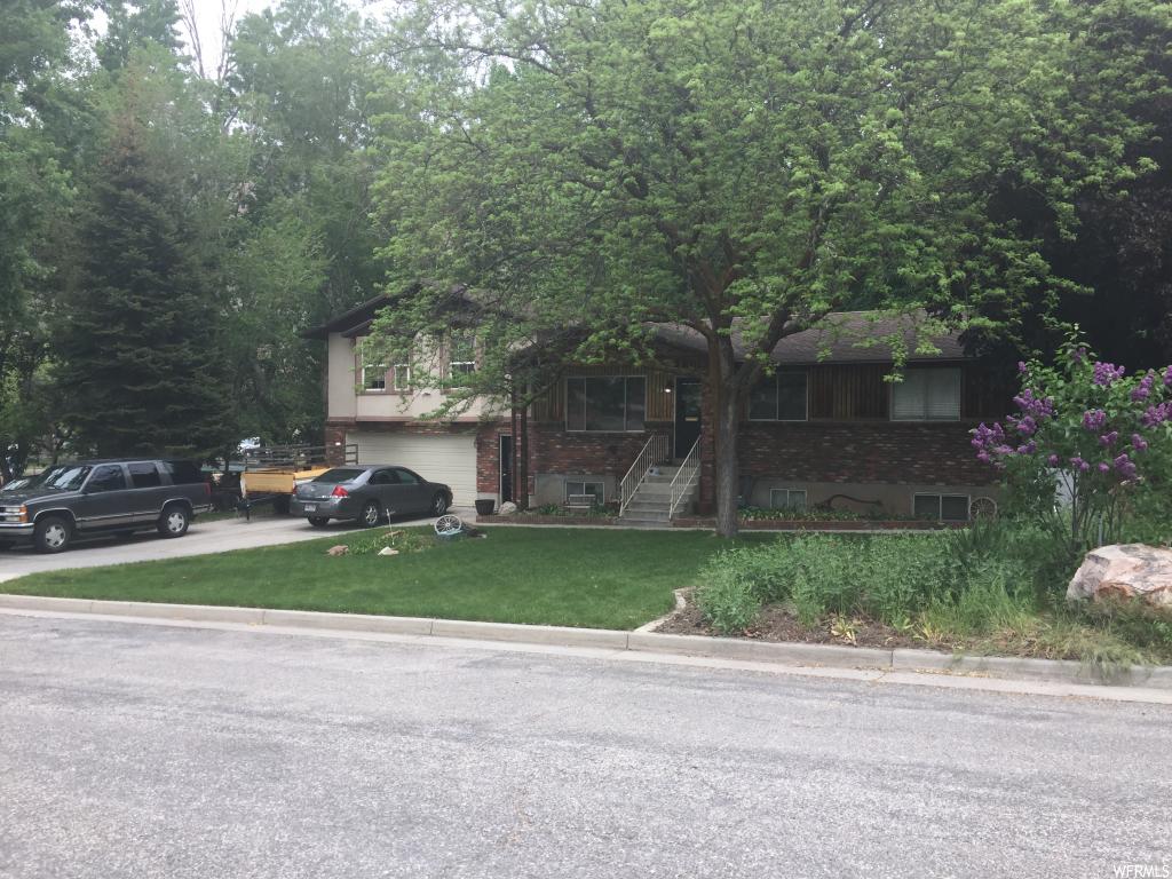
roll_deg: +0.8
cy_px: 440
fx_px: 982
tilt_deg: -2.3
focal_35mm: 29
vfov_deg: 48.2
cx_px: 586
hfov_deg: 61.7
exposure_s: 1/434
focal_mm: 4.15
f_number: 2.2
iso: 32
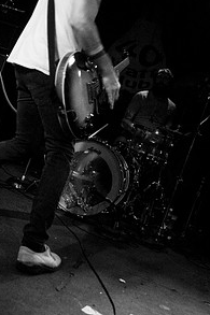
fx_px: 403
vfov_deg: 42.6
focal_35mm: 46
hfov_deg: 29.1
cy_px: 133
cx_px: 77
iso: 800
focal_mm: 20
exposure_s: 1/60
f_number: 2.8
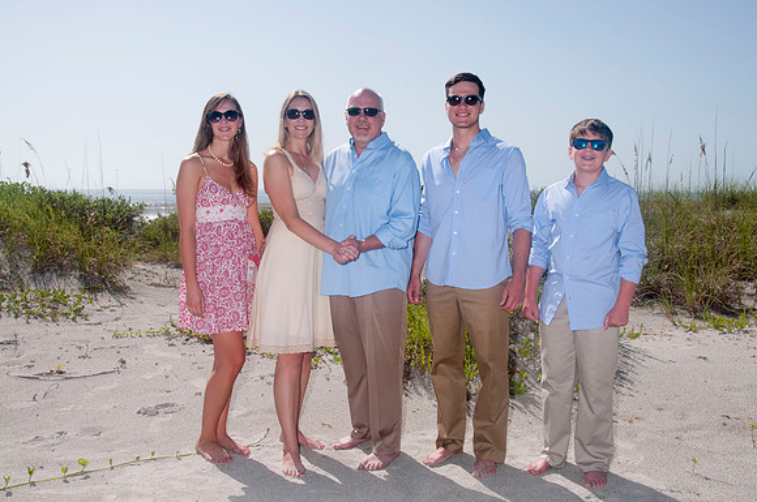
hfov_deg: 53.2
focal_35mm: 36
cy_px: 251
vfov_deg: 36.8
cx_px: 378
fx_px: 756
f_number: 13
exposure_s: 1/250
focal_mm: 24
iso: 100
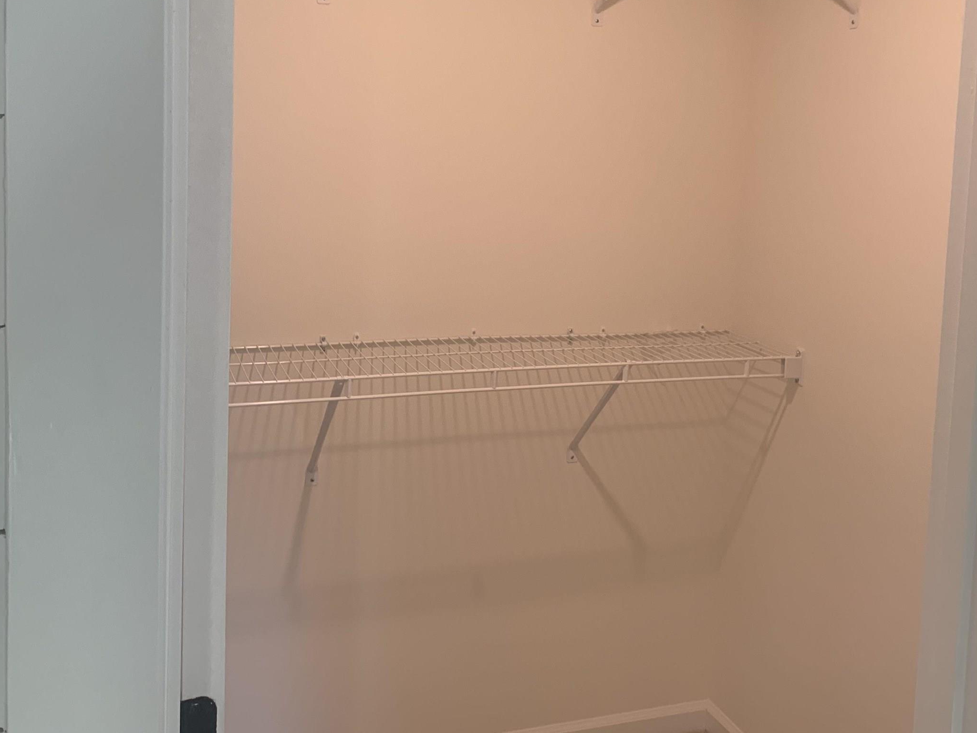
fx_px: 1101
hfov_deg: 47.8
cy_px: 223
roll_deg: -1.4
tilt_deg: -3.6
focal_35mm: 39
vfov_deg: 36.3
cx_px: 529
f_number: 1.8
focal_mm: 4.25
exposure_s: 1/60
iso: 64
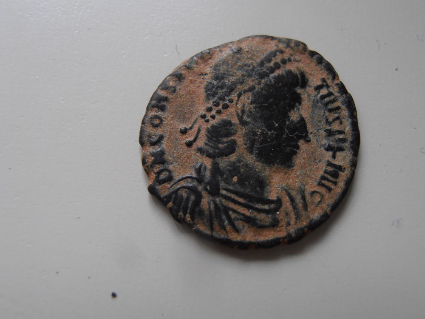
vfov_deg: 38.7
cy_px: 160
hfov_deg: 50.1
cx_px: 212
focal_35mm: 37
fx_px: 454
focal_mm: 6.61
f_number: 3.9
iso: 100
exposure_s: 1/40
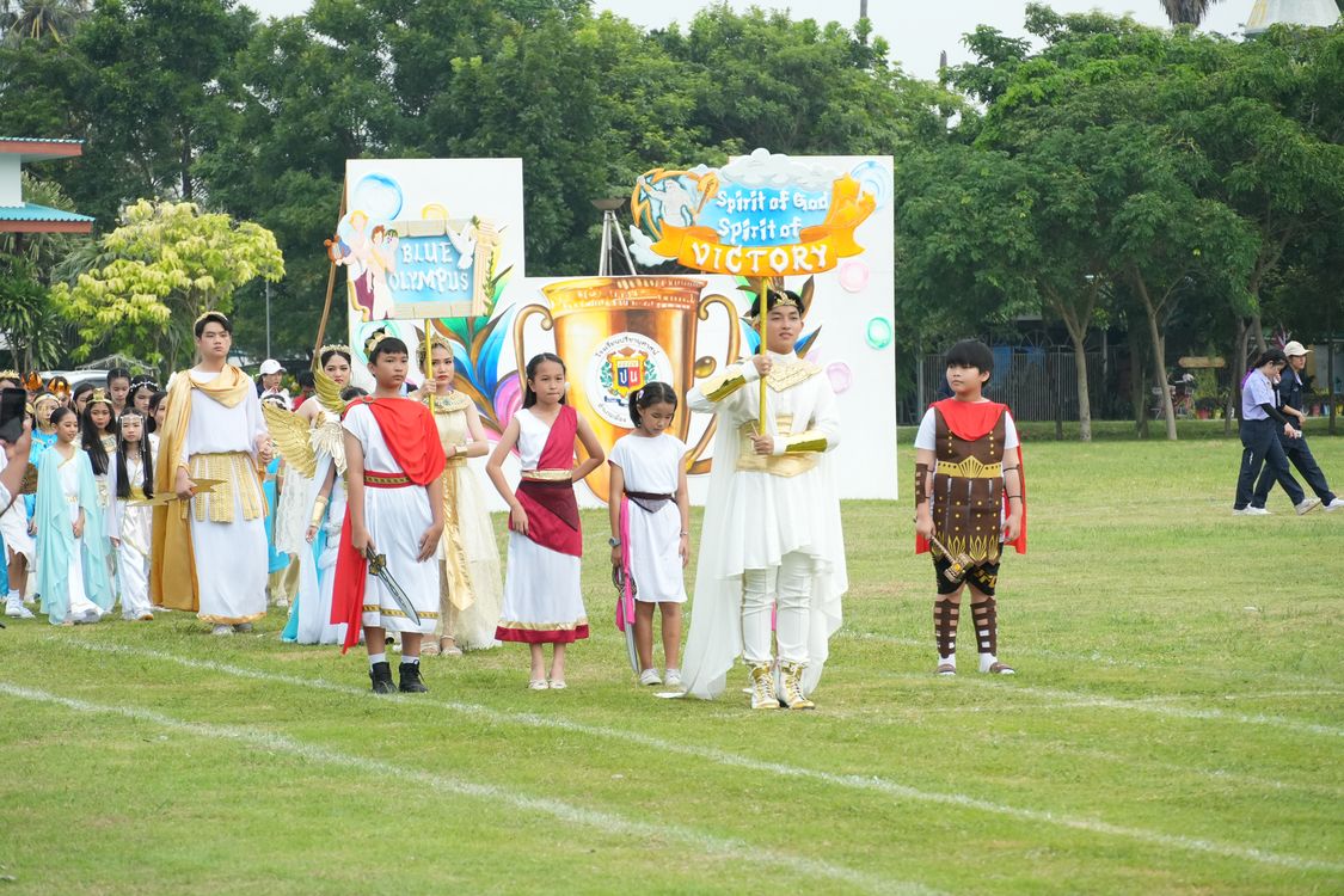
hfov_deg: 14.7
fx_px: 5208
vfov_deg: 9.8
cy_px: 448
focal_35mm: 140
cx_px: 672
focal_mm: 93
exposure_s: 1/2000
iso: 1250
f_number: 5.6
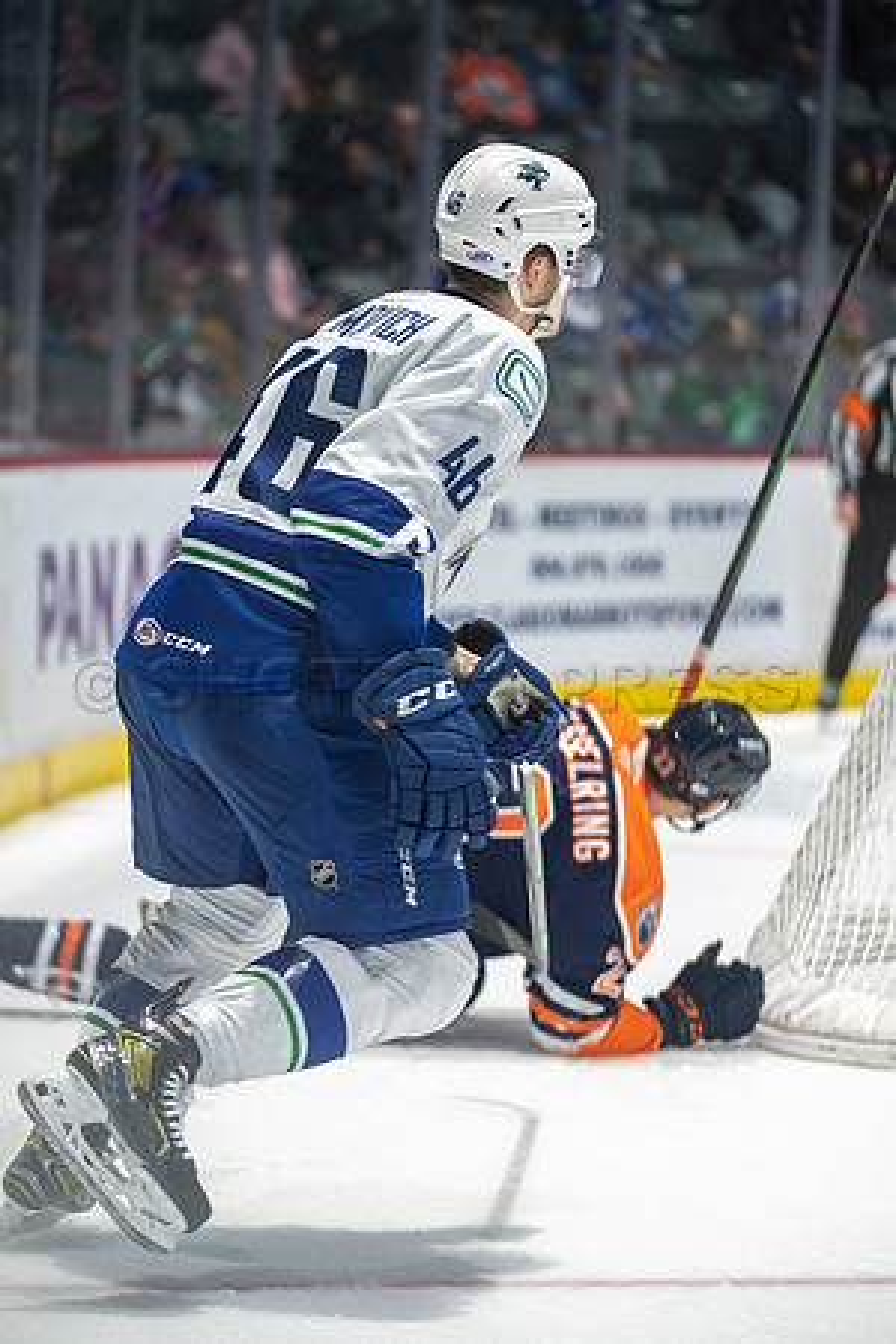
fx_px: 4928
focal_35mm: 132
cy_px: 672
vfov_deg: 15.5
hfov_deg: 10.4
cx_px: 448
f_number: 2.8
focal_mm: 132
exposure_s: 1/800
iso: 1600
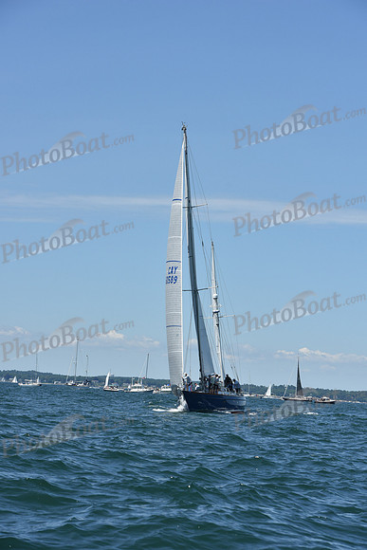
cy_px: 275
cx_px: 184
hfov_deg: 11.8
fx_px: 1773
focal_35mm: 116
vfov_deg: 17.6
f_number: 9
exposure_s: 1/1000
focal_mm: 116
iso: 250
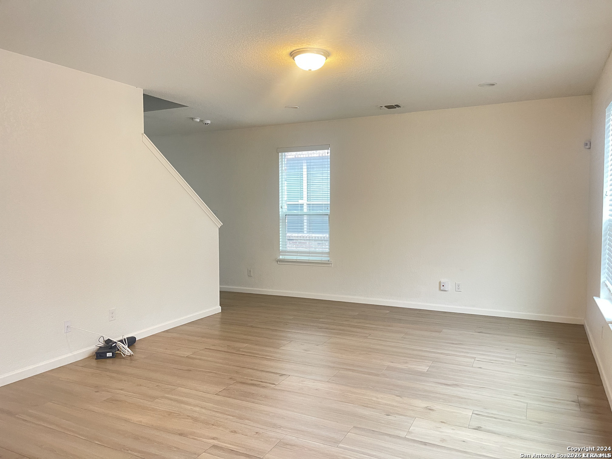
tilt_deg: -4.1
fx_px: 442
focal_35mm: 25
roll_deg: -0.1
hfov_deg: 69.4
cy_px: 230
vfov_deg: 54.9
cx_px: 306
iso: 250
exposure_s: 1/60
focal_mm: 5.1
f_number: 1.6
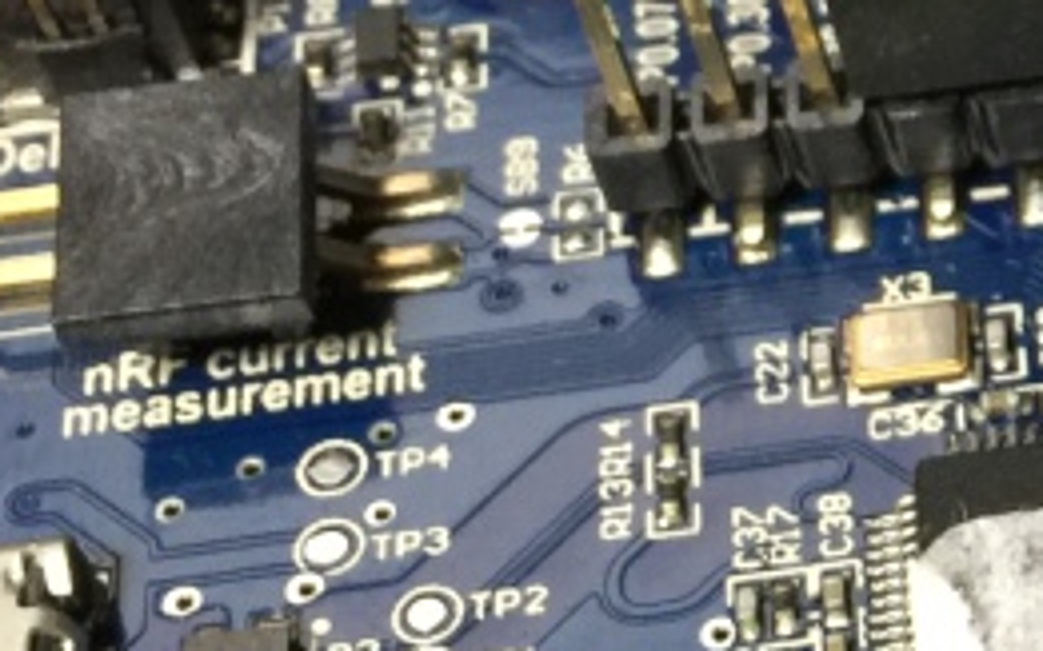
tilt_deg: -53.7
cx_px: 1806
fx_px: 4291
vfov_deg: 8.7
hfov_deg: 12.7
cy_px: 503
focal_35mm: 151
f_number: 2.2
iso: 100
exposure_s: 1/15
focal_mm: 4.15
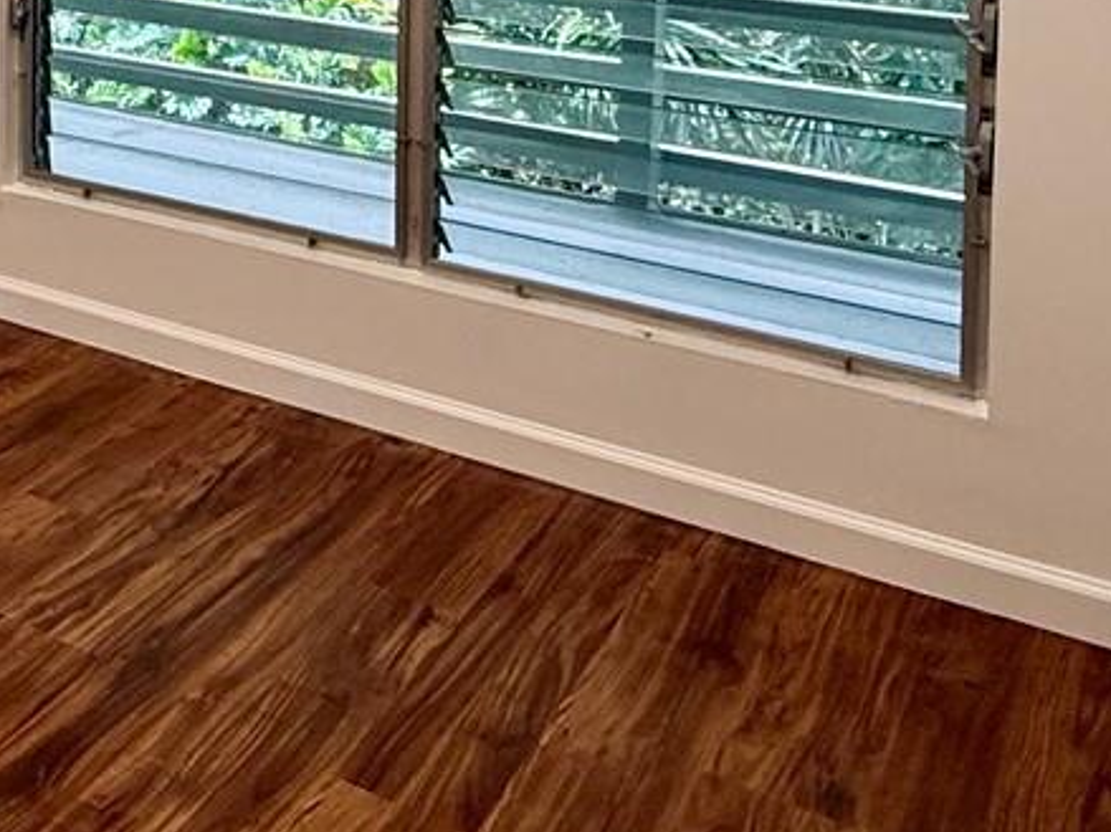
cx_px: 33
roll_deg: +0.3
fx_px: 1636
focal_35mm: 51
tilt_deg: -2.6
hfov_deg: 34.5
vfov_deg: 25.1
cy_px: -220
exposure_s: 1/120
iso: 125
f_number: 2.2
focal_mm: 2.22
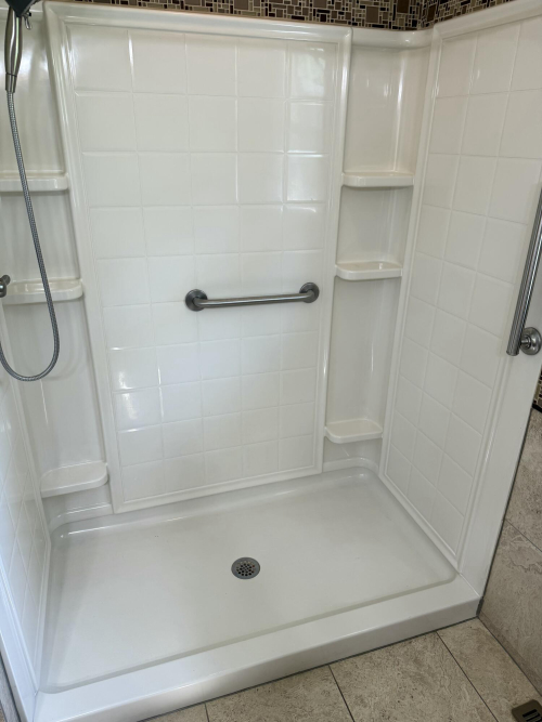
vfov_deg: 71.6
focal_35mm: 24
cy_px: 361
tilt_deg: -23.7
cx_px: 271
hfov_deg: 56.8
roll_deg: -1.6
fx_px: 501
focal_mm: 6.76
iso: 100
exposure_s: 1/120
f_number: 1.78
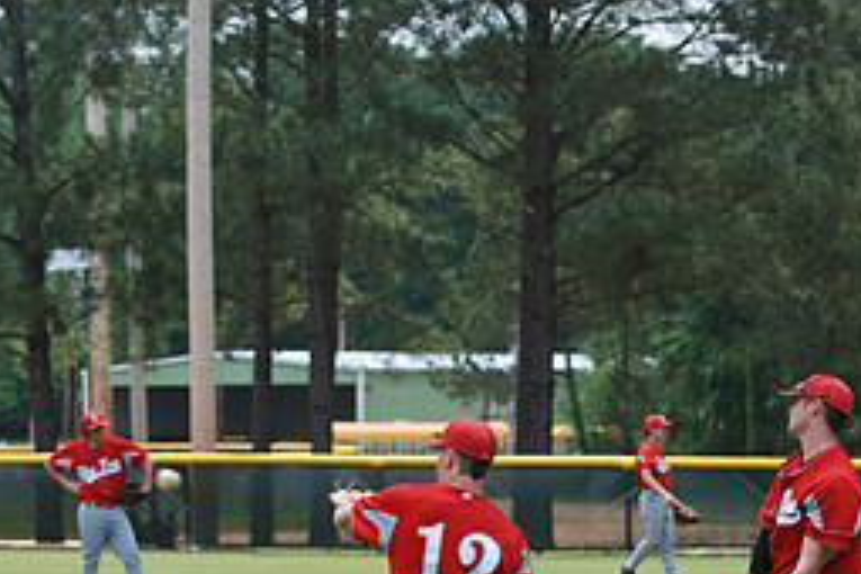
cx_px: 618
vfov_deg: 5.7
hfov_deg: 8.6
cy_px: 625
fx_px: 5716
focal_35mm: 239
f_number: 4.5
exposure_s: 1/500
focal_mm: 70
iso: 180
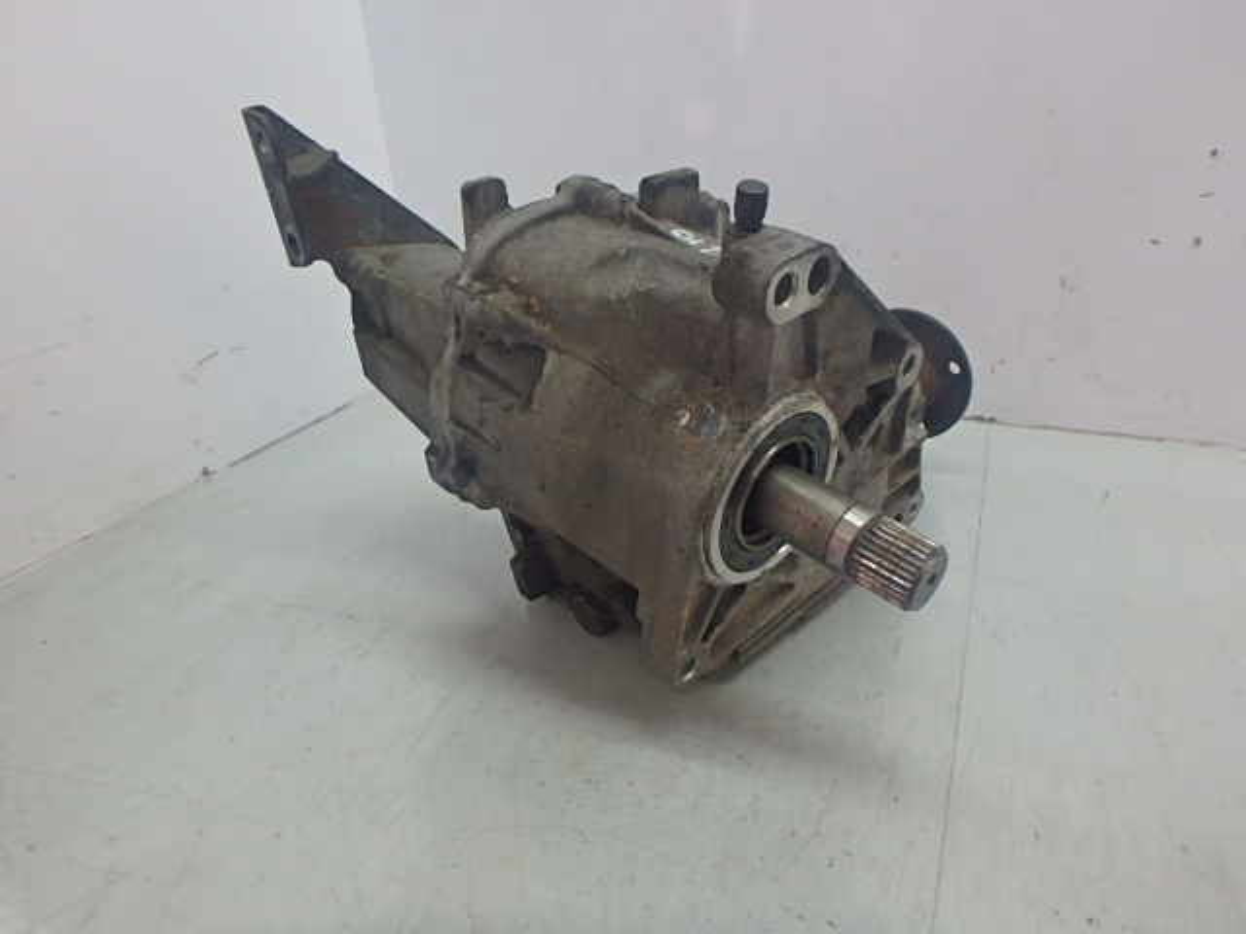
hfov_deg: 79.0
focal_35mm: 21
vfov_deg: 63.4
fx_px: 756
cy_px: 467
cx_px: 623
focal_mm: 3.7
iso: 200
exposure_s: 1/40
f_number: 3.5
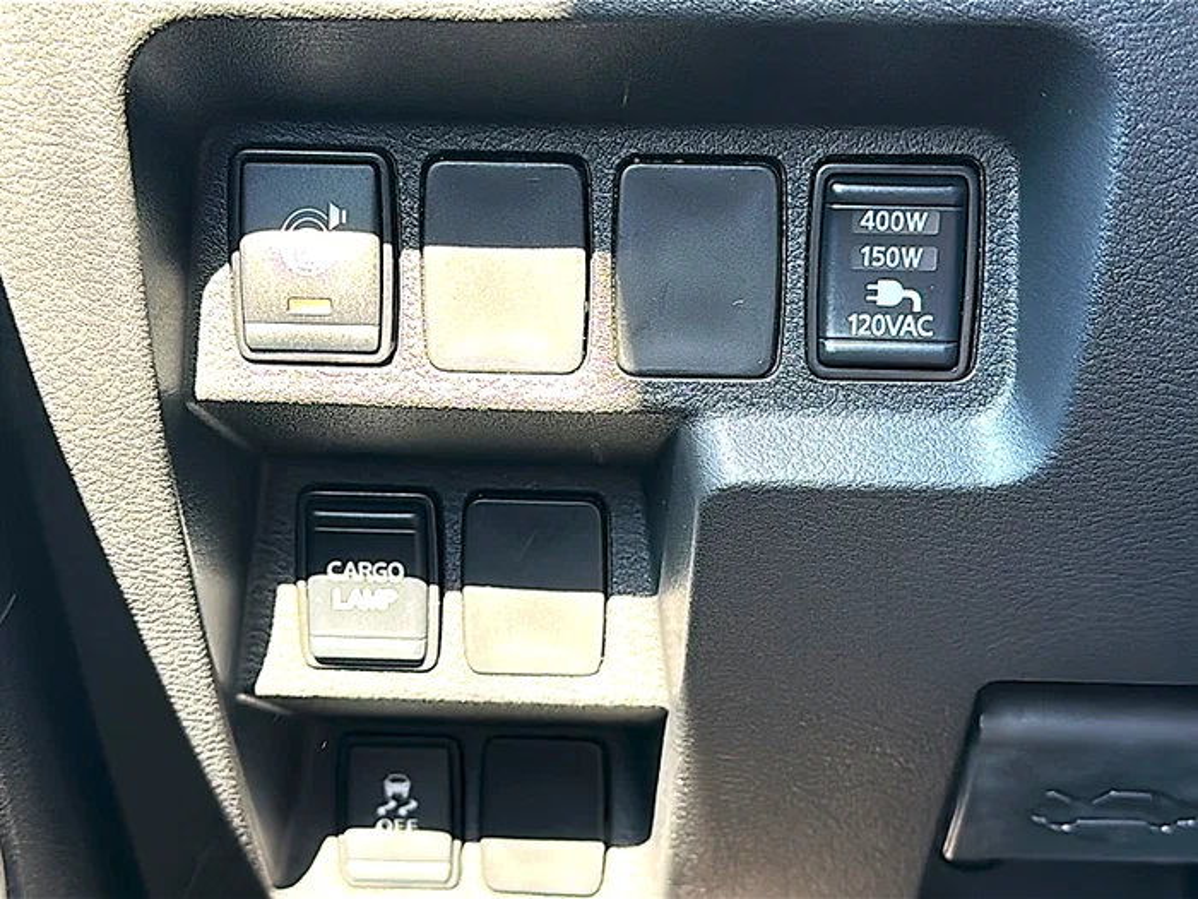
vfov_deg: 30.3
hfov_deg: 39.7
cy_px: 450
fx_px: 1661
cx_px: 599
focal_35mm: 48
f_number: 1.78
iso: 64
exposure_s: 1/61
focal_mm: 6.86
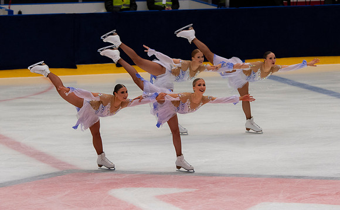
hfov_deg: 8.3
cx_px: 172
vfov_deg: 5.1
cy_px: 119
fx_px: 2351
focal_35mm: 255
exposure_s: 1/400
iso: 500
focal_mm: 116
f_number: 3.5
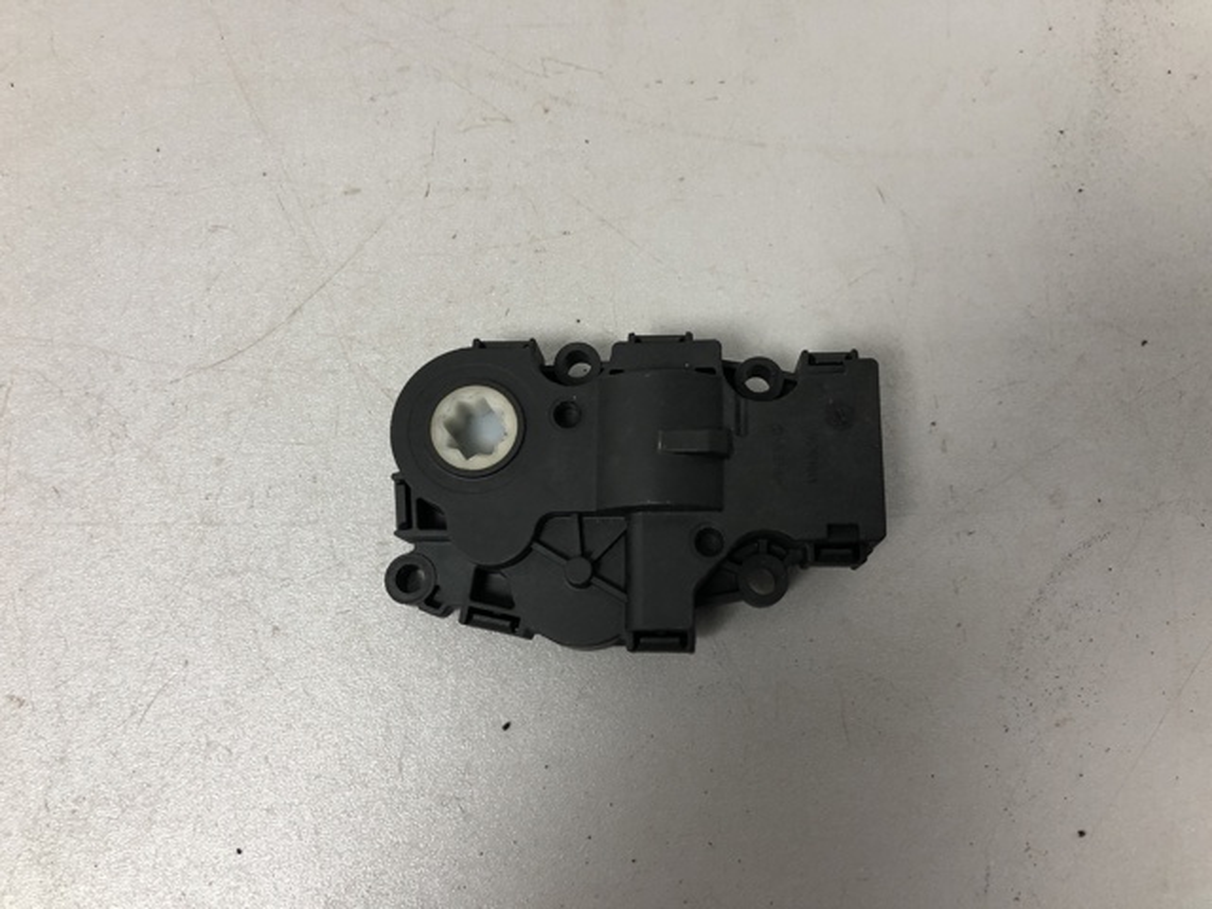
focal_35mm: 28
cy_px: 454
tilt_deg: -78.0
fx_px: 980
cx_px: 606
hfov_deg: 63.4
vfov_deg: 49.7
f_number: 1.8
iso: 40
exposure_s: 1/25
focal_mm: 4
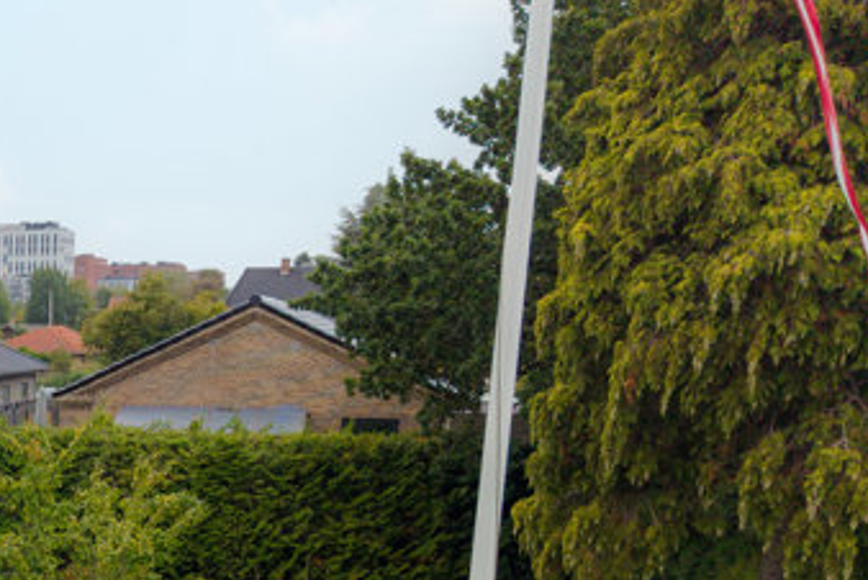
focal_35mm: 59
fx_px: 1424
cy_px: 721
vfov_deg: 21.2
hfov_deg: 30.4
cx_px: -80
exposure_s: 1/1250
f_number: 1.8
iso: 290
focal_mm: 8.67
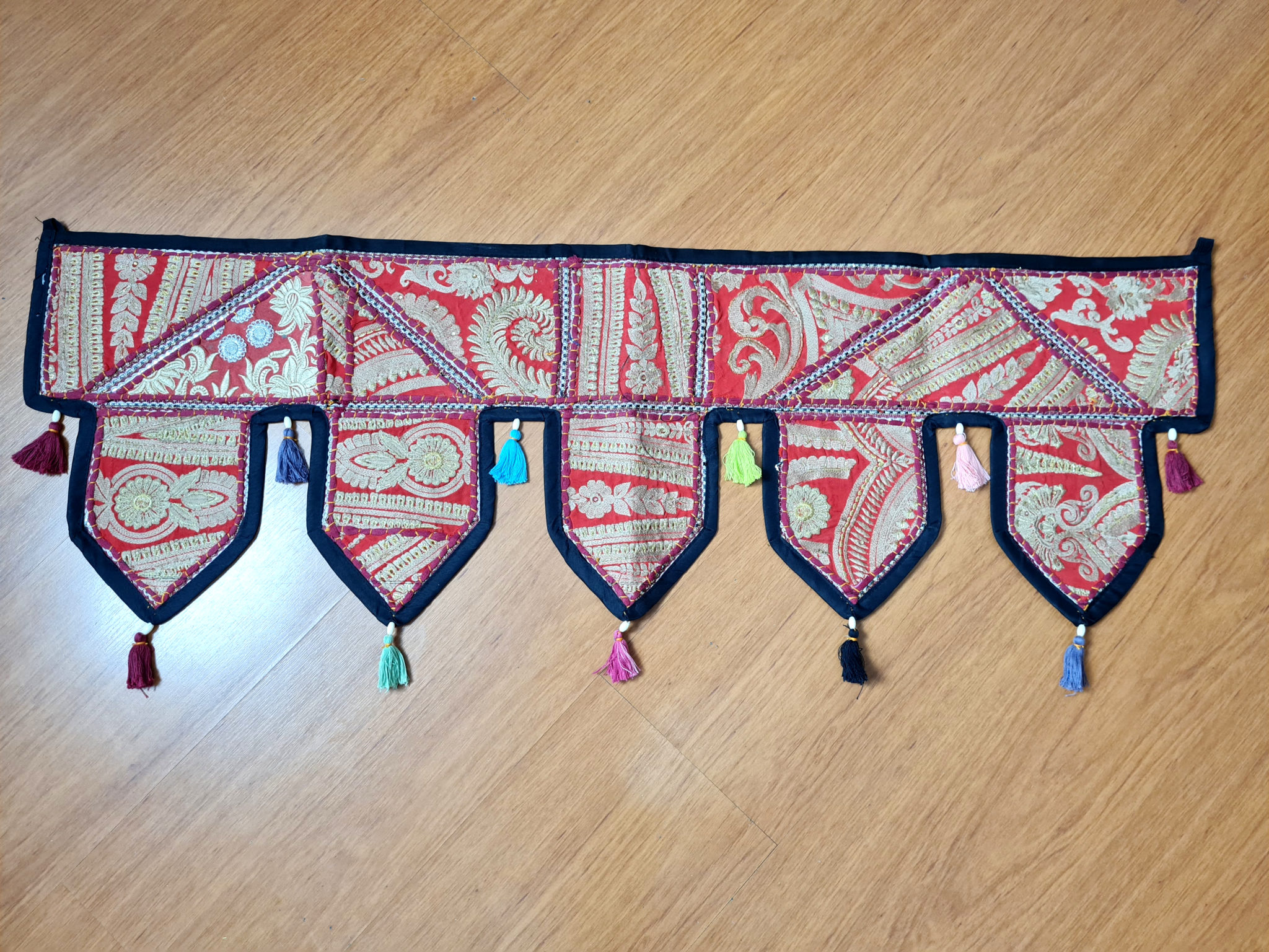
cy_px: 476
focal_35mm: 26
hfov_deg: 67.3
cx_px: 634
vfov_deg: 53.1
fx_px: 953
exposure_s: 1/60
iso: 200
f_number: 1.8
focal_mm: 5.4
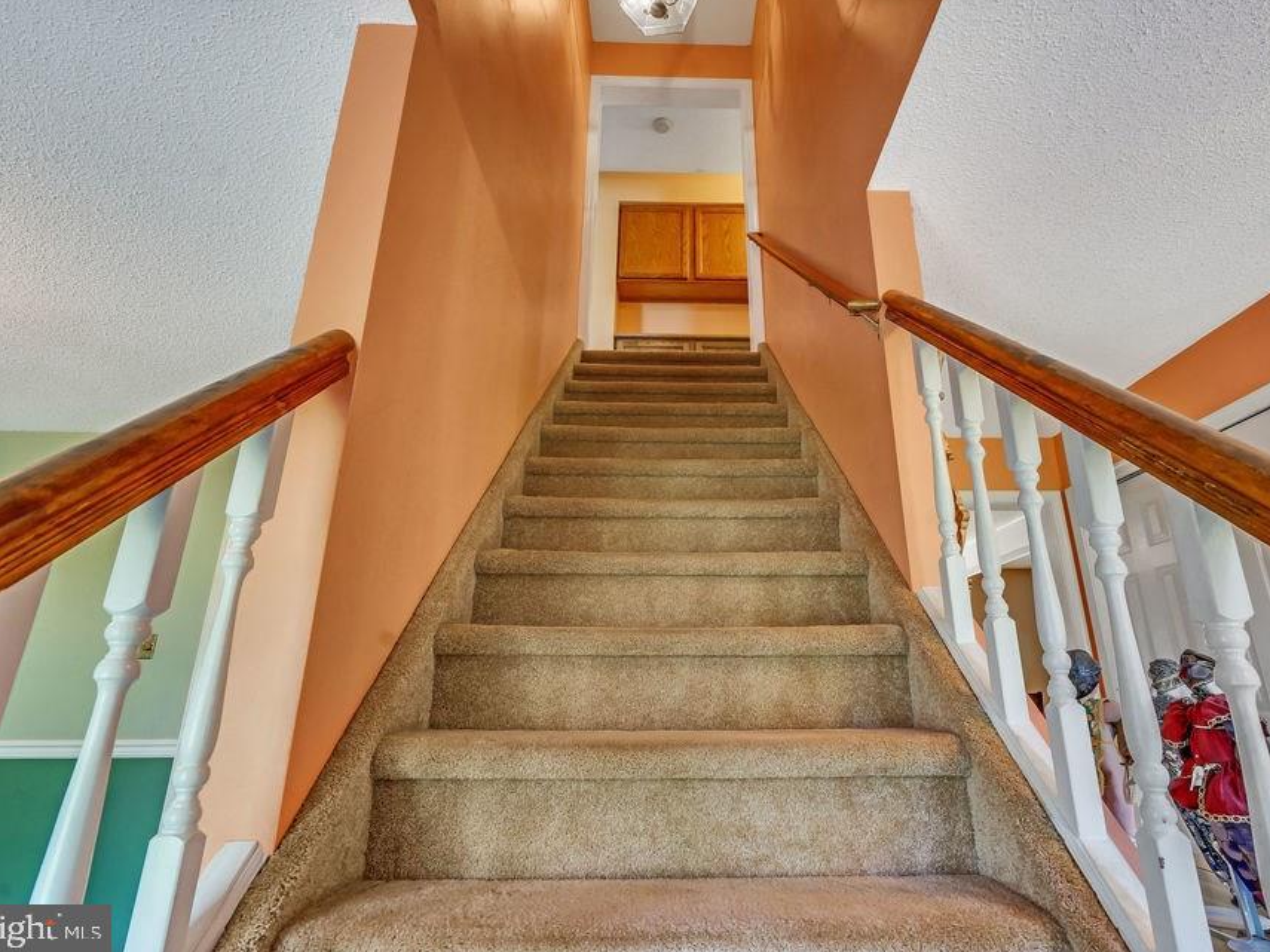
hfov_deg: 87.5
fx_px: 660
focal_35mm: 18
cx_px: 694
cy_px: 461
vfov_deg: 71.6
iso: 100
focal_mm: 16
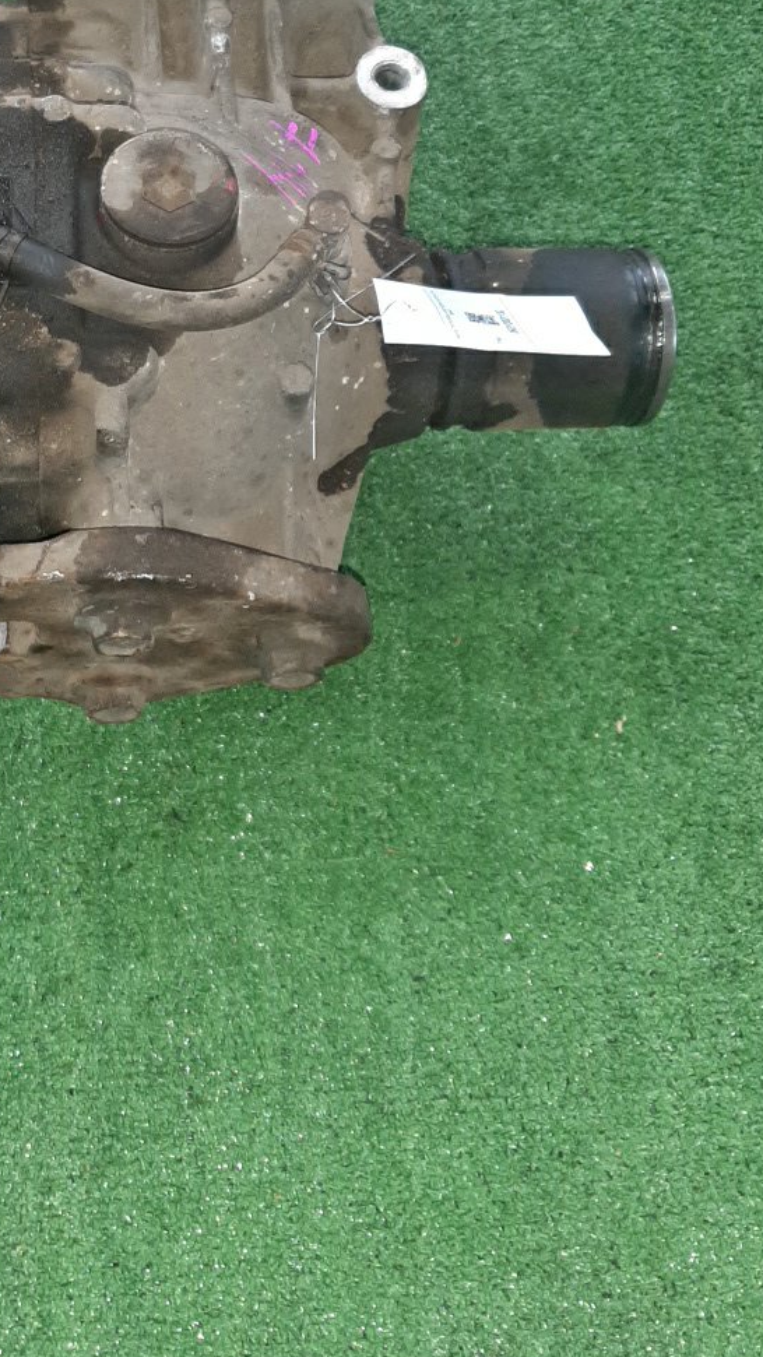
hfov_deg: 27.8
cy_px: 433
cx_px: 158
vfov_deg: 47.4
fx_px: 1511
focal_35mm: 42
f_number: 1.7
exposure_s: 1/50
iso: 220
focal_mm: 3.93
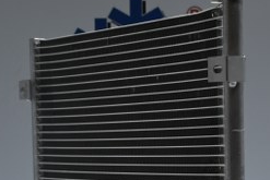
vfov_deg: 11.8
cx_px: 140
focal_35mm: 115
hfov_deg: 17.8
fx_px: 860
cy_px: 184
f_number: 5
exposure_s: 1/50
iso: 400
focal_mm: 31.5
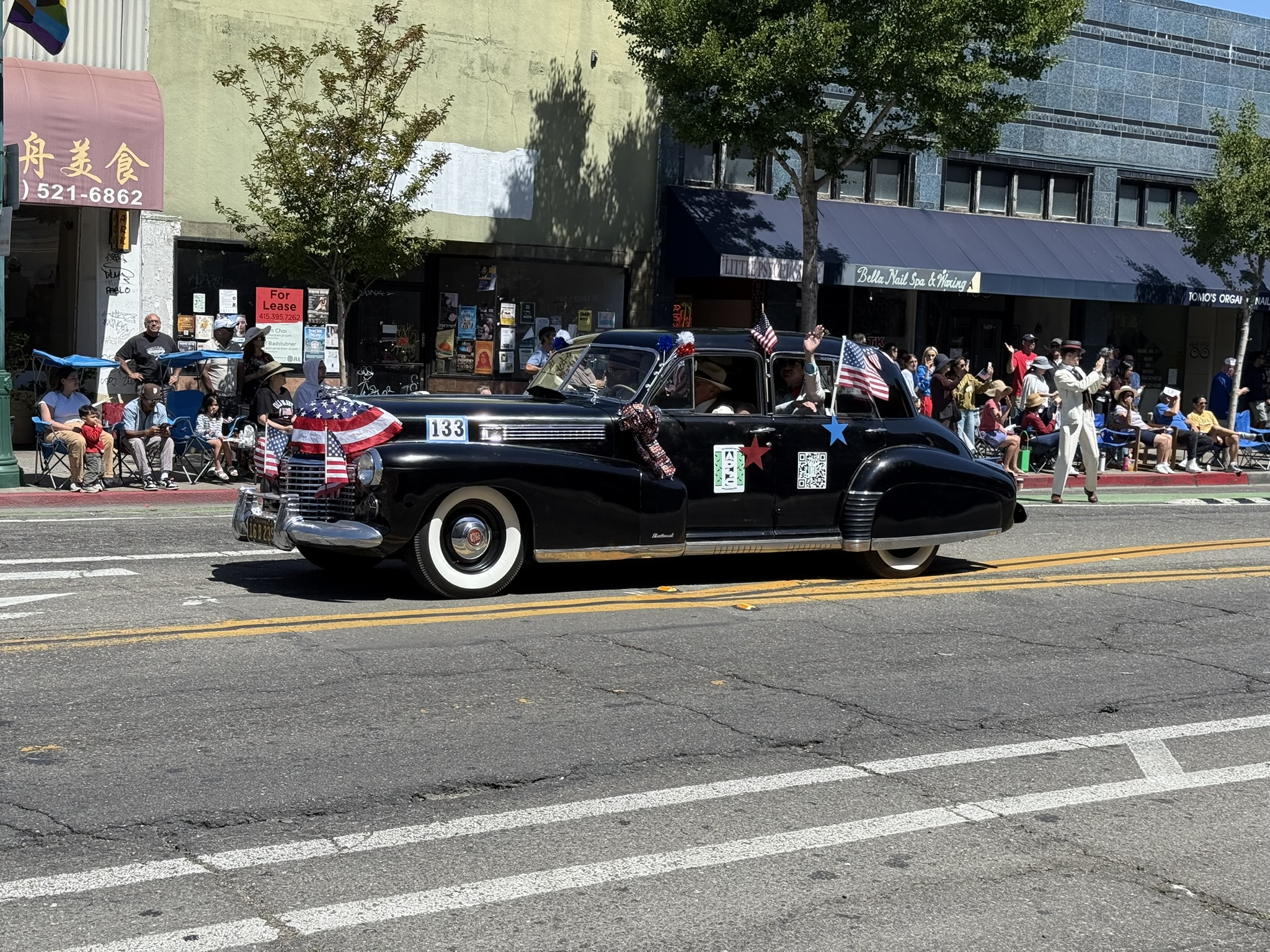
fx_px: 1761
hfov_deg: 39.7
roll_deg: -3.4
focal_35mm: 48
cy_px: 476
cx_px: 635
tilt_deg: -3.2
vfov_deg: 30.3
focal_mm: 6.76
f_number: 1.78
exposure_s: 1/4878
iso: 80
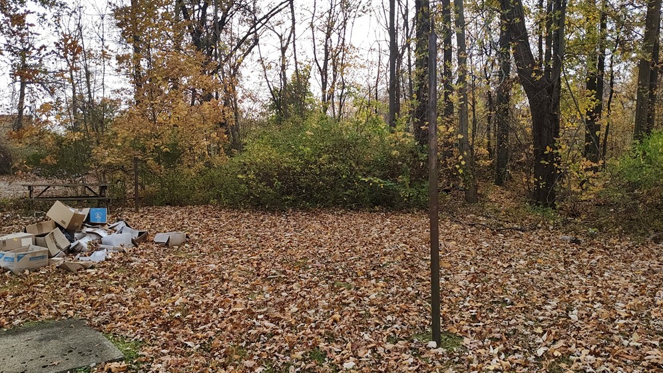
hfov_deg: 67.9
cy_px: 185
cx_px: 330
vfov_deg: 41.5
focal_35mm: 28
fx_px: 492
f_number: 1.5
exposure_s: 1/693
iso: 101
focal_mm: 4.15
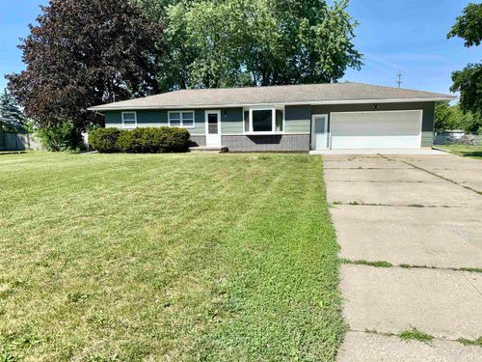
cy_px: 181
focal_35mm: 24
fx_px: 334
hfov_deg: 71.6
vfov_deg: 56.8
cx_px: 241
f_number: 1.78
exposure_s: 1/5319
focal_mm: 6.76
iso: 64
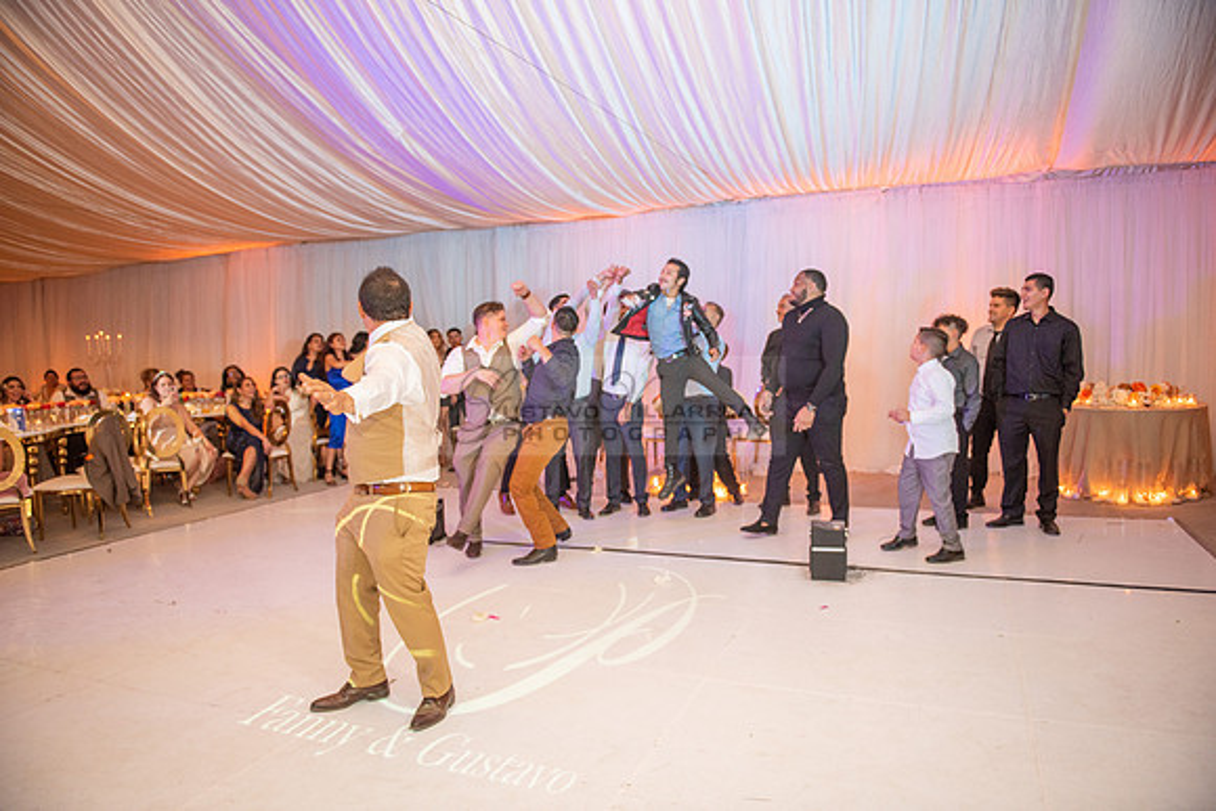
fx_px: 811
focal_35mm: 24
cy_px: 406
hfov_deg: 73.7
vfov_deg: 53.2
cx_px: 608
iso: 1000
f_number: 2.8
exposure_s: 1/160
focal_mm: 24
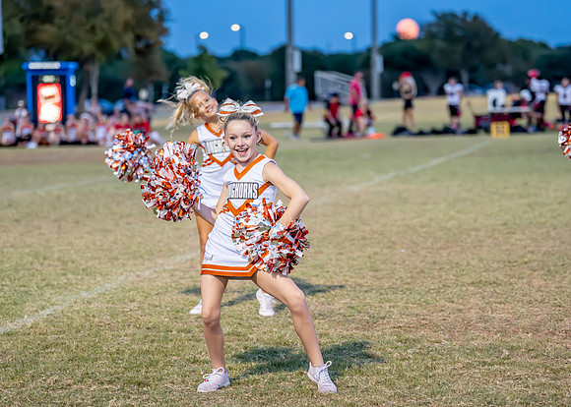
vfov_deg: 11.8
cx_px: 293
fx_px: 1974
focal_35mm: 122
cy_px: 193
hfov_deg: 16.5
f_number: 2.8
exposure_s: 1/1000
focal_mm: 98
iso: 5000
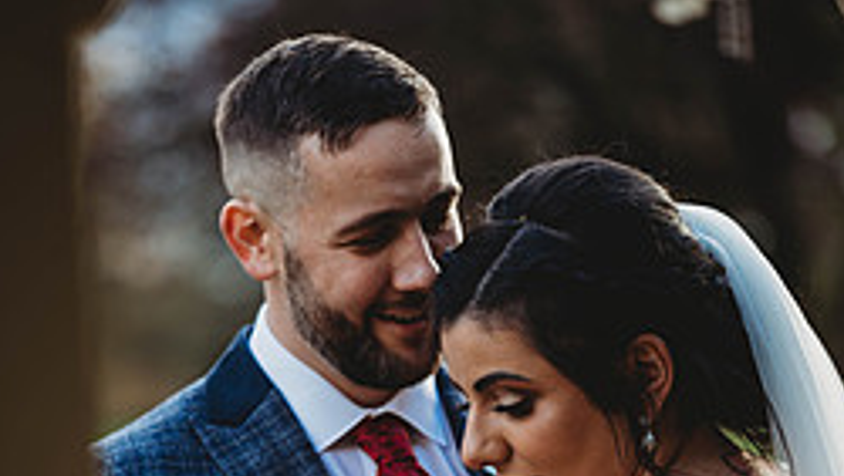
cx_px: 441
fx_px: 3583
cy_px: 675
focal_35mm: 160
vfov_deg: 7.5
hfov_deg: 13.4
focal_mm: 85
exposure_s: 1/400
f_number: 1.8
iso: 100
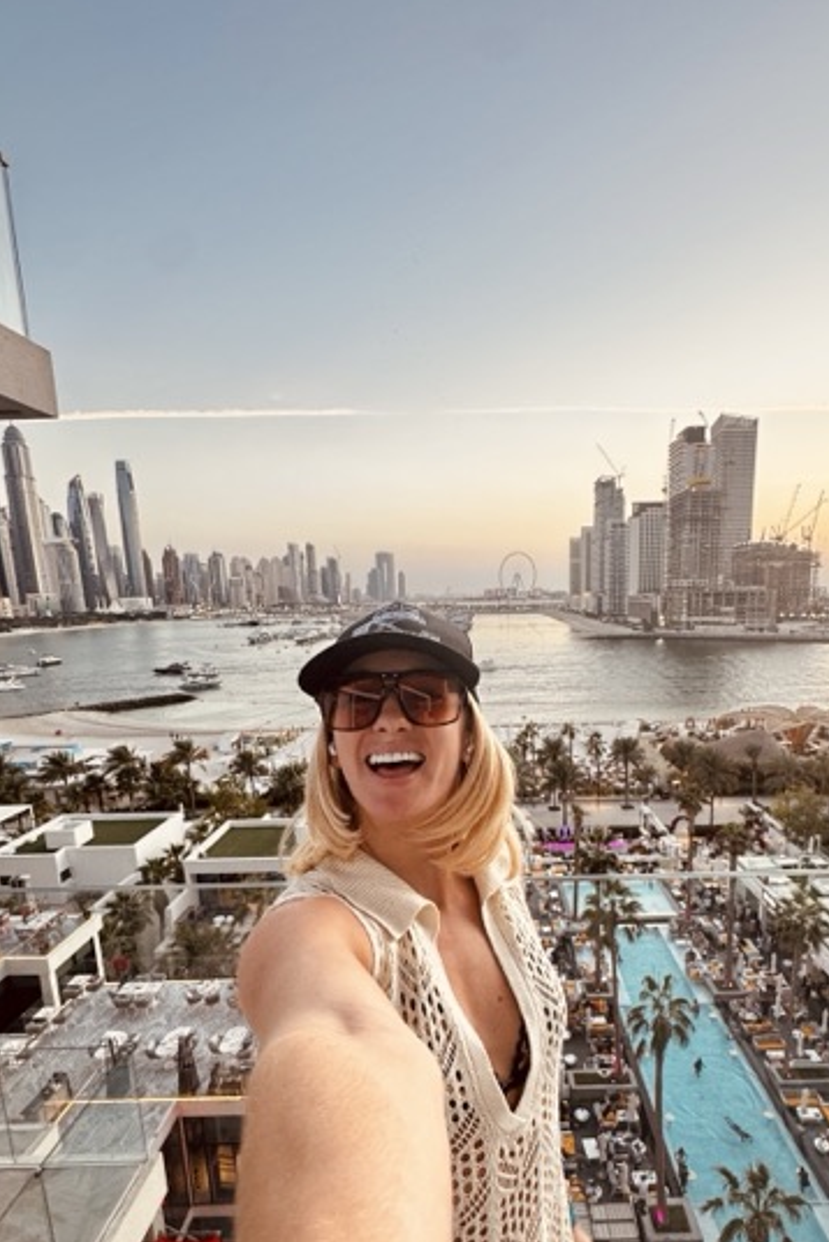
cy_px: 725
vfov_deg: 86.1
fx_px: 655
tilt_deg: -8.5
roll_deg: -0.8
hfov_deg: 64.3
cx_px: 478
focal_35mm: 19
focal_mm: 2.22
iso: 160
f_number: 2.2
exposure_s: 1/99
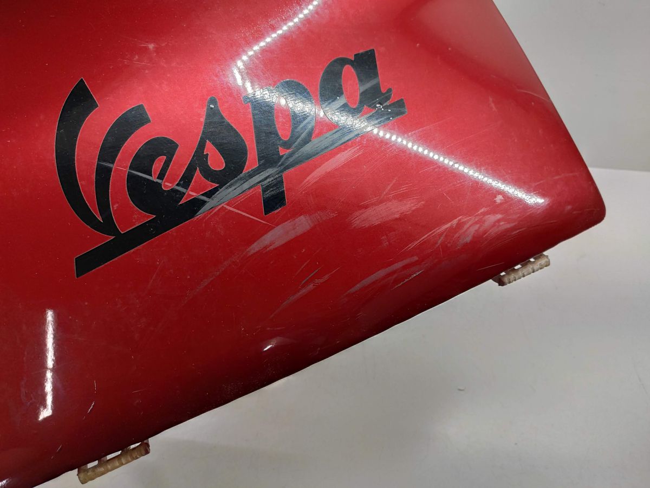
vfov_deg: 53.1
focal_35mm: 26
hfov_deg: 67.3
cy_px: 244
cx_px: 325
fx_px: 488
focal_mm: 4.77
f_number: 1.75
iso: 279
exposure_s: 1/100
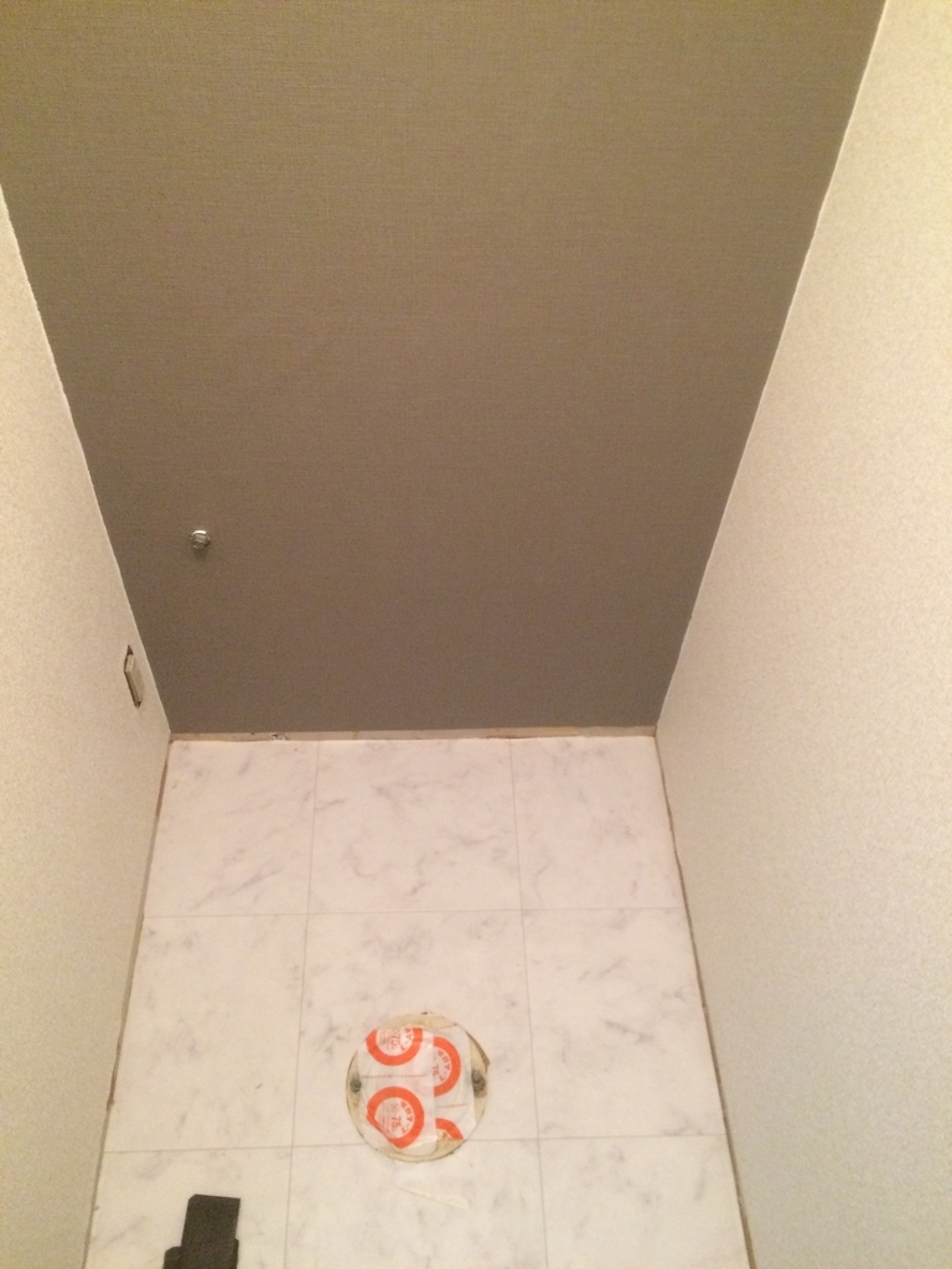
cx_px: 476
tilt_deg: -51.7
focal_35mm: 29
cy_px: 634
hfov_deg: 48.2
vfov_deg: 61.7
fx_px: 1063
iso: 320
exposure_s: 1/33
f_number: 2.2
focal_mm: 4.15
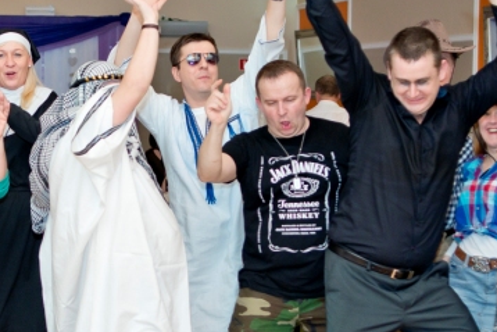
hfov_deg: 20.2
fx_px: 1381
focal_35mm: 100
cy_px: 231
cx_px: 92
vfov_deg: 13.7
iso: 320
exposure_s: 1/320
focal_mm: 35
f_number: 2.8
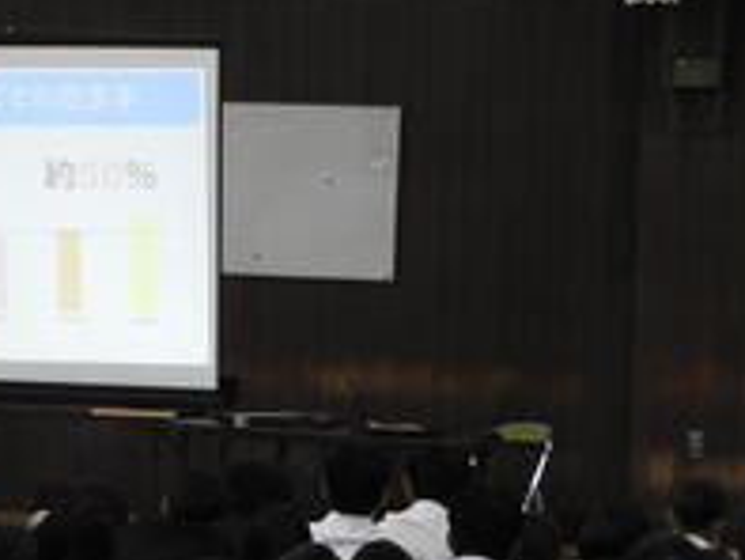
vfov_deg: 7.0
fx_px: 4587
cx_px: 38
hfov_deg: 9.2
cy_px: 367
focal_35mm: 213
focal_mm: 18.8
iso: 400
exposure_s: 1/30
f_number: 4.8
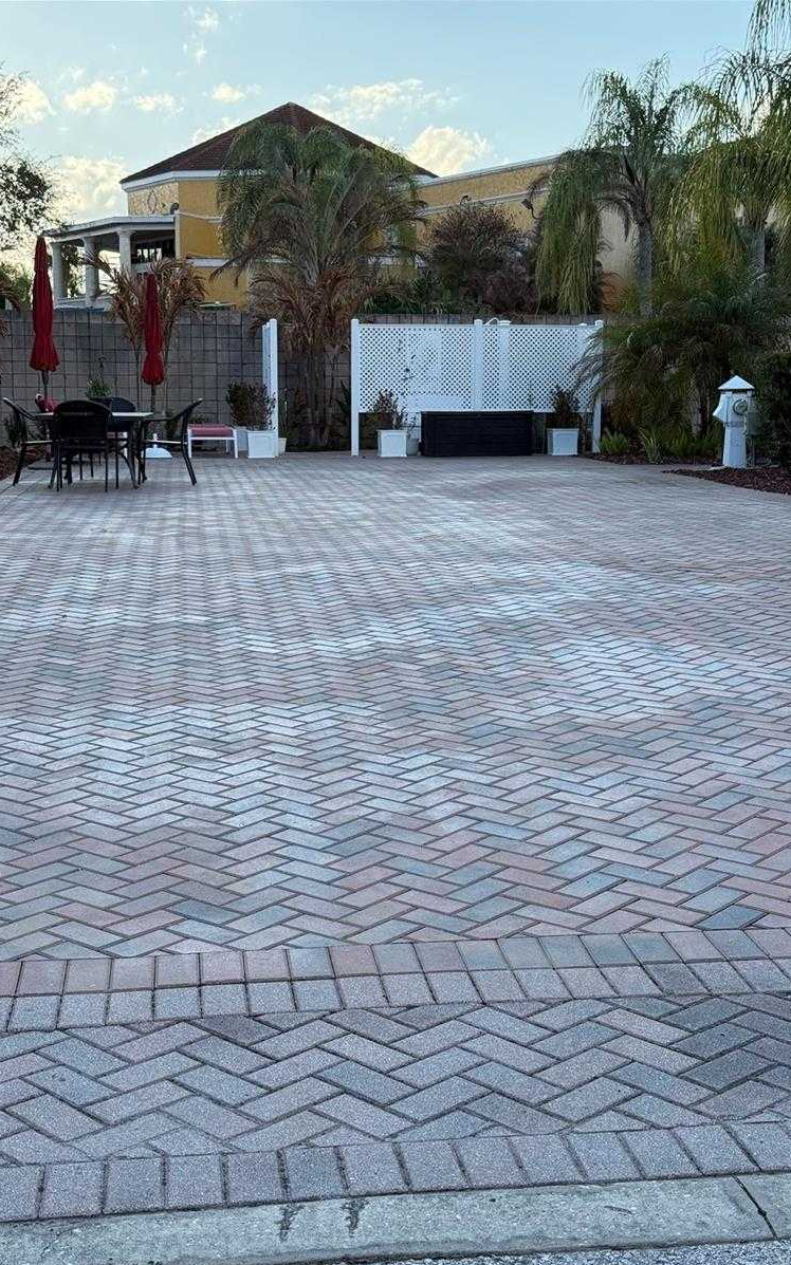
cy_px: 633
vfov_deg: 39.6
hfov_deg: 25.3
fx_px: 1759
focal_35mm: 51
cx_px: 393
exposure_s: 1/1575
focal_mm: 6.76
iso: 100
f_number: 1.78
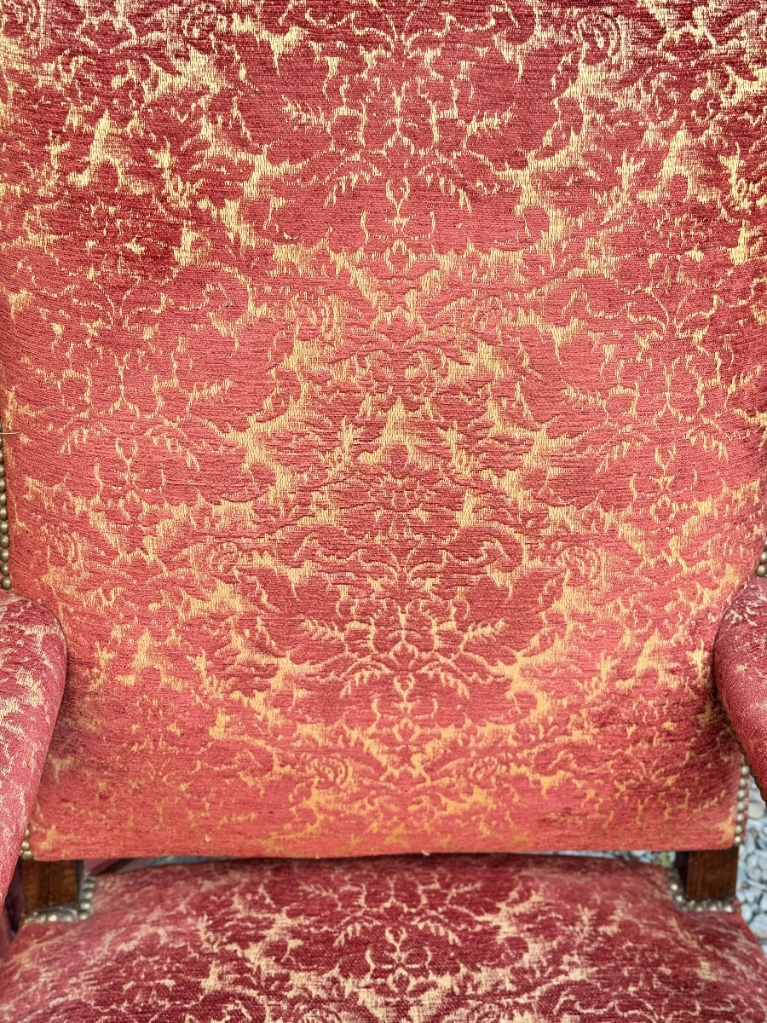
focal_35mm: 48
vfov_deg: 39.7
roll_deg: -0.7
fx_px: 1418
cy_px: 512
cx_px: 384
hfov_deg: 30.3
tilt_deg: -32.5
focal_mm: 6.76
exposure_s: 1/232
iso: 64
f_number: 1.78
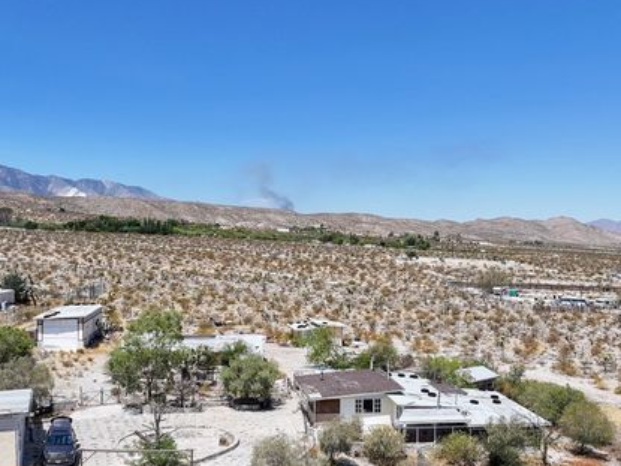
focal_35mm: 37
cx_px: 286
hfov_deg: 50.1
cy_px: 255
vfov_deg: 38.6
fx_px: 664
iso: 100
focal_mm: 12.29
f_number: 2.8
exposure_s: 1/1600
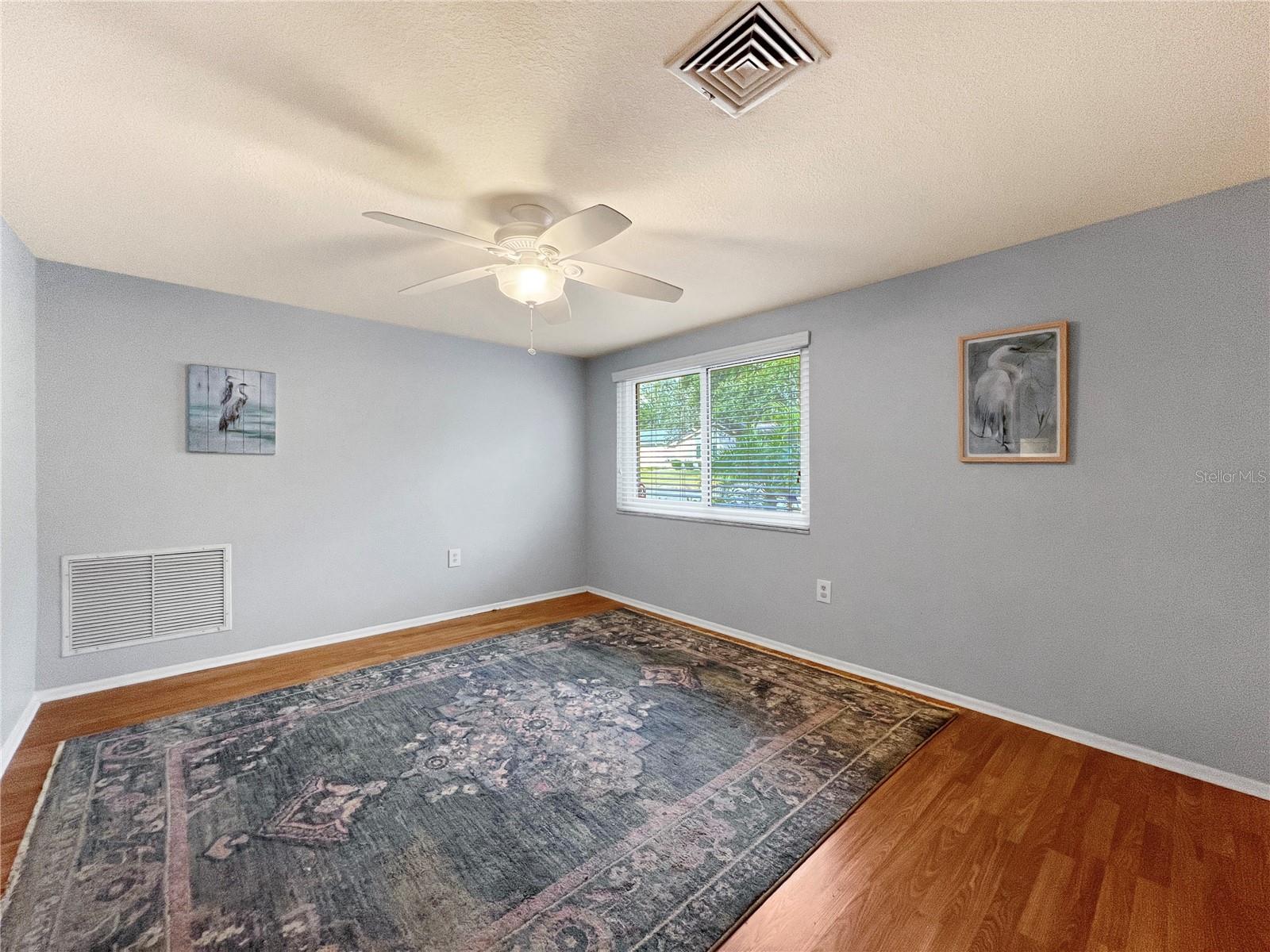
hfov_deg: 106.2
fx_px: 477
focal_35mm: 13
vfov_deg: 89.9
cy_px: 476
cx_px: 635
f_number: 1.8
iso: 160
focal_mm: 1.57
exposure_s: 1/120
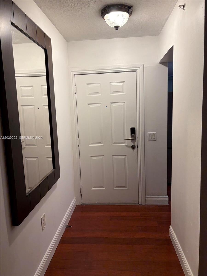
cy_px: 138
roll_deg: +2.7
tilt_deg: -7.7
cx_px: 104
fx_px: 207
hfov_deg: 53.1
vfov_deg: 67.3
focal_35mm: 26
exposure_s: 1/120
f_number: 1.6
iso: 125
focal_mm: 5.96
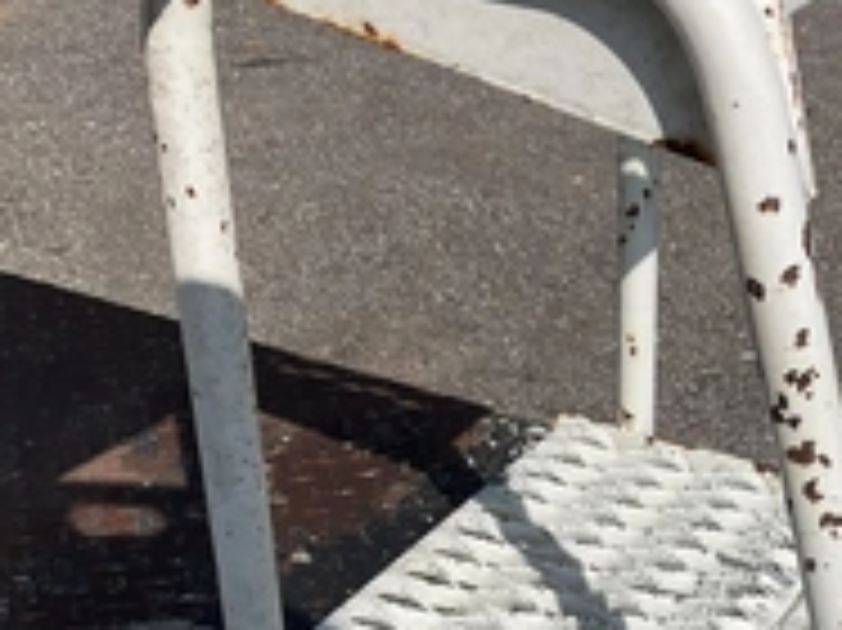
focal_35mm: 62
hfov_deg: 30.5
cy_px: 554
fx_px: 1507
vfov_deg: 23.1
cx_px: 666
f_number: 1.8
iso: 25
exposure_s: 1/4405
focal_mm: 3
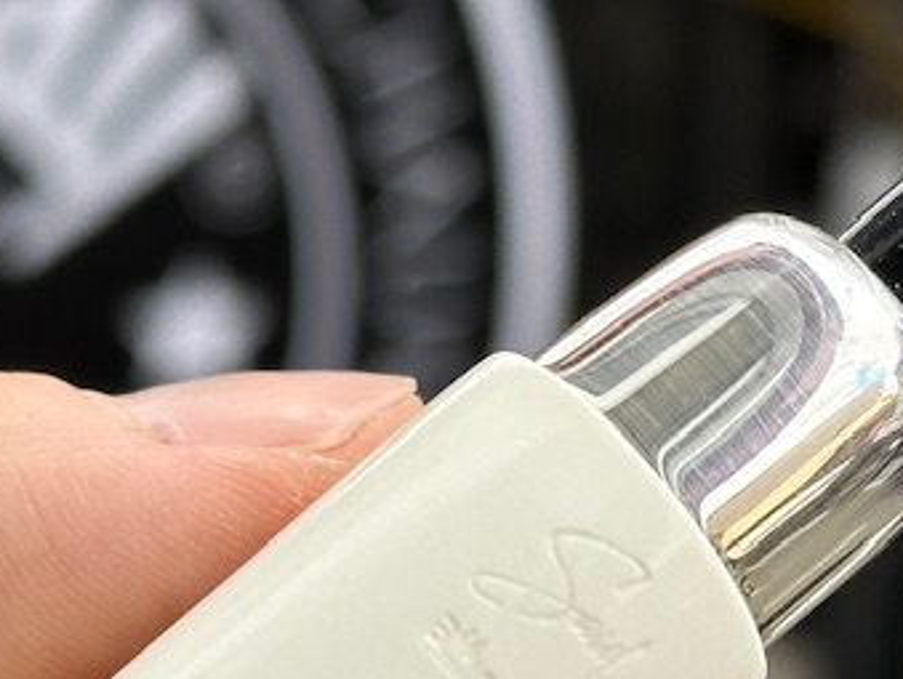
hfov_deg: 10.9
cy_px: 533
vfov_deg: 8.2
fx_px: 4727
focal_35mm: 181
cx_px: 685
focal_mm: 6.86
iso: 64
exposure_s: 1/729
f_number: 1.78
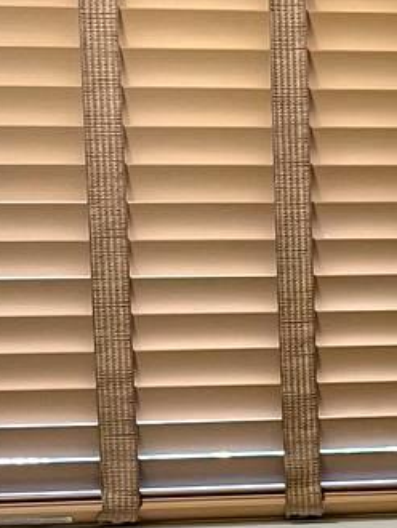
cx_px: 578
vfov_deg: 16.2
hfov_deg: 11.8
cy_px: 419
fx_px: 1848
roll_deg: -0.8
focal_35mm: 121
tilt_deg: -9.9
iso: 125
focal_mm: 4.2
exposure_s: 1/60
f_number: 1.6
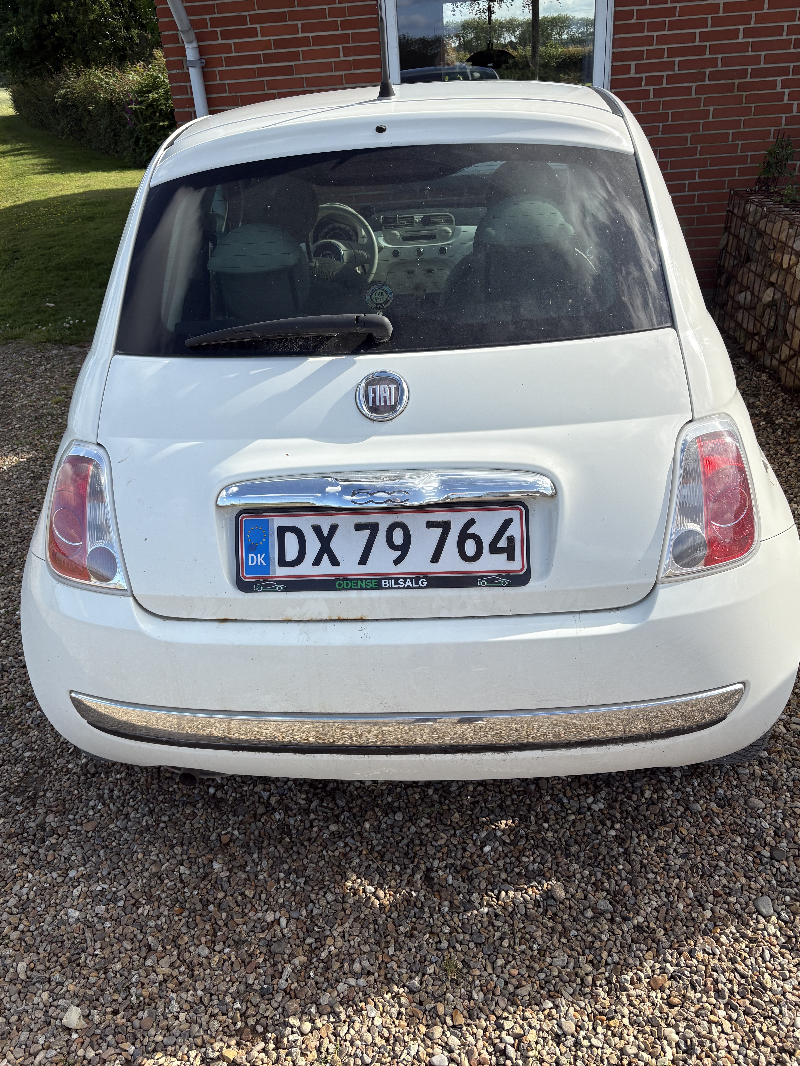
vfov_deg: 65.3
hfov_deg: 51.3
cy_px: 532
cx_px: 388
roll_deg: +4.4
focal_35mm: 27
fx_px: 832
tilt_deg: -27.2
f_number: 1.6
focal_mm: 5.96
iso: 50
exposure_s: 1/2075
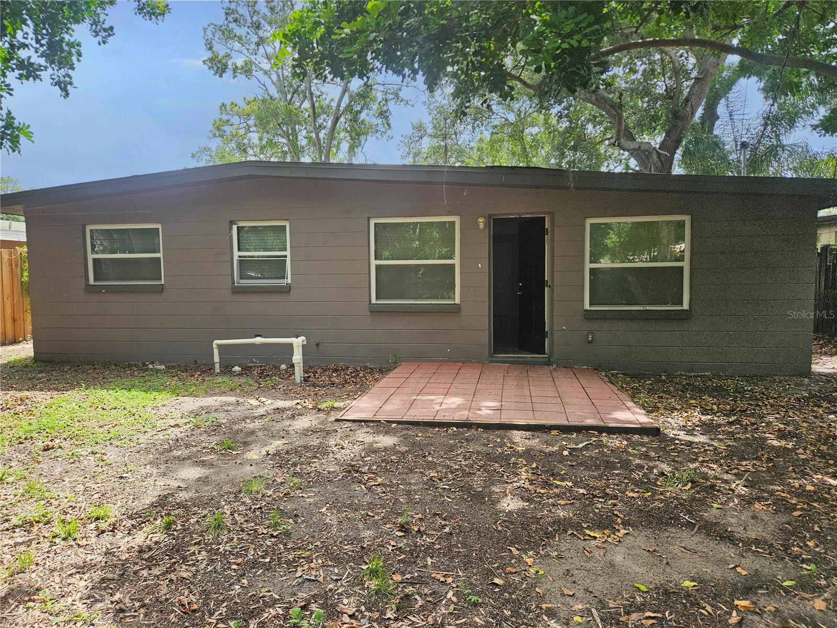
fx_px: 556
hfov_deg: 73.9
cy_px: 314
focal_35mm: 23
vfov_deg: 58.9
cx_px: 418
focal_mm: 5.4
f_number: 1.8
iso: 80
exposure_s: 1/2000
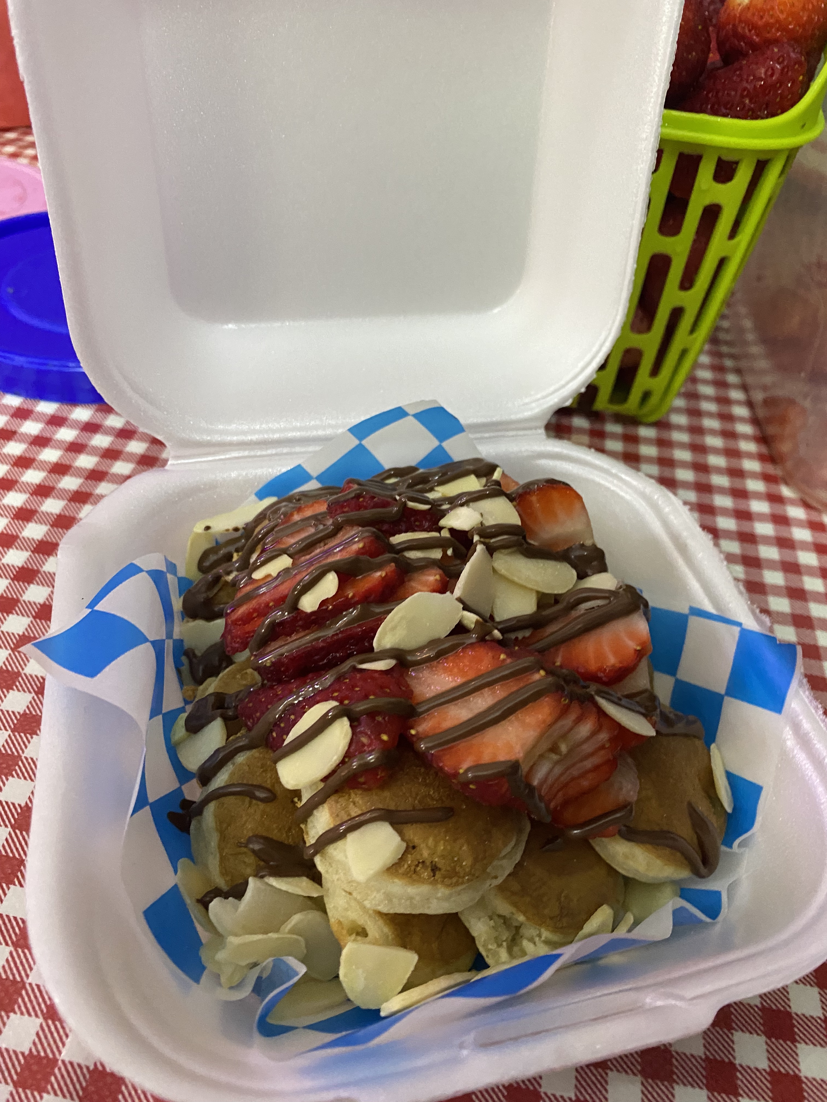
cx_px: 414
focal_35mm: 26
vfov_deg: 67.3
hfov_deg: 53.1
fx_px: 828
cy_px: 551
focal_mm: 4.25
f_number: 1.8
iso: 320
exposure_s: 1/60
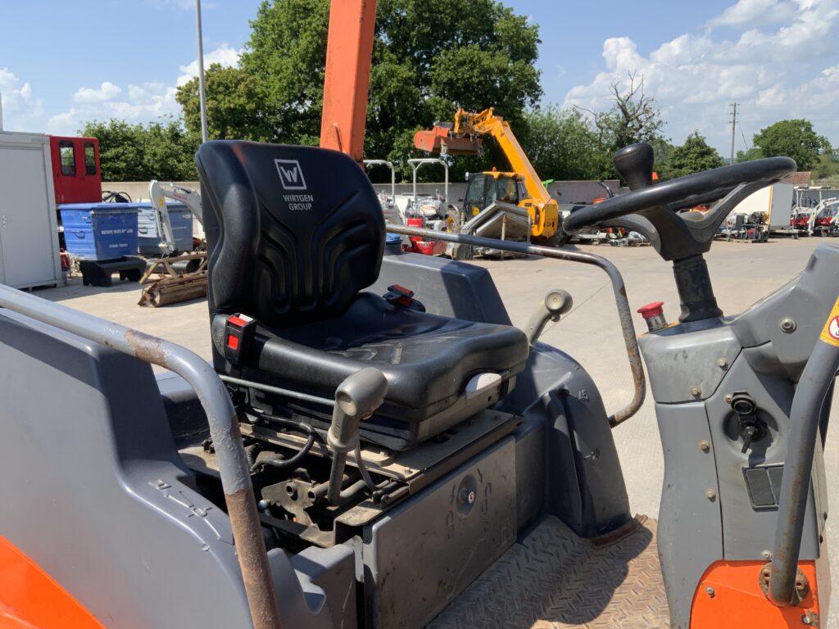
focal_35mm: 29
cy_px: 314
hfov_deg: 61.7
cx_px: 420
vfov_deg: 48.2
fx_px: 703
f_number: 1.8
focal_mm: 3
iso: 16
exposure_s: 1/1015
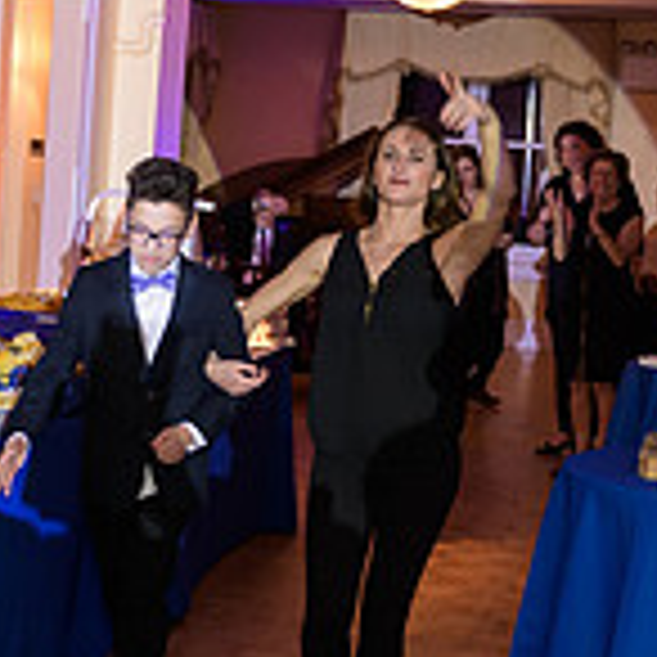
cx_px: 122
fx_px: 1954
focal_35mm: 91
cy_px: 317
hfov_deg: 18.9
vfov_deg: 19.1
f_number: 3.2
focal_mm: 27
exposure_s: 1/125
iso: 800
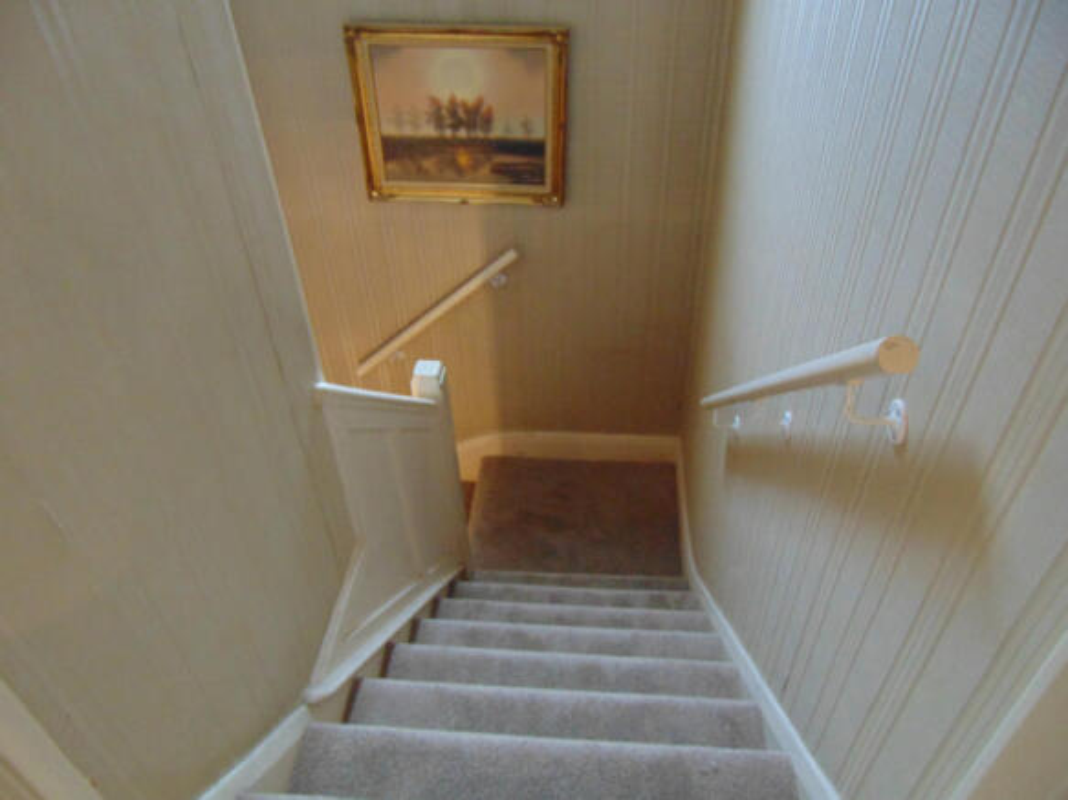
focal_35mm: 25
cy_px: 400
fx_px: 771
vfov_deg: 54.9
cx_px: 534
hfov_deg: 69.4
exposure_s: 1/13
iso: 400
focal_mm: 4.5
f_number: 3
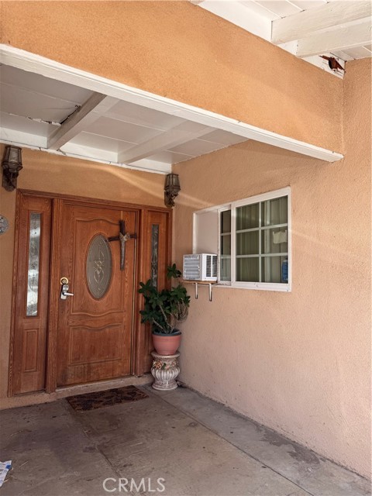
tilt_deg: +4.6
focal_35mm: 24
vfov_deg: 71.6
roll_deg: -1.6
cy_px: 248
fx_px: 344
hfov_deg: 56.8
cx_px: 186
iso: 80
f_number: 1.78
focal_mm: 6.76
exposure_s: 1/1106
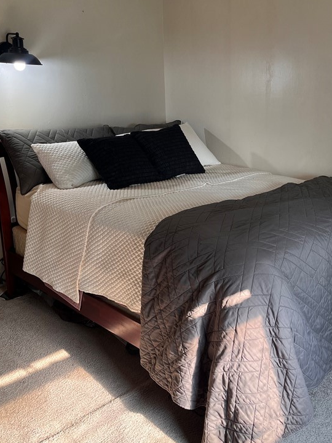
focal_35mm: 37
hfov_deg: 38.4
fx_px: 473
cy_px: 221
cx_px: 210
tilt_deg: -15.6
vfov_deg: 50.1
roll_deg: +0.6
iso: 80
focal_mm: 5.1
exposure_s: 1/120
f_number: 1.6
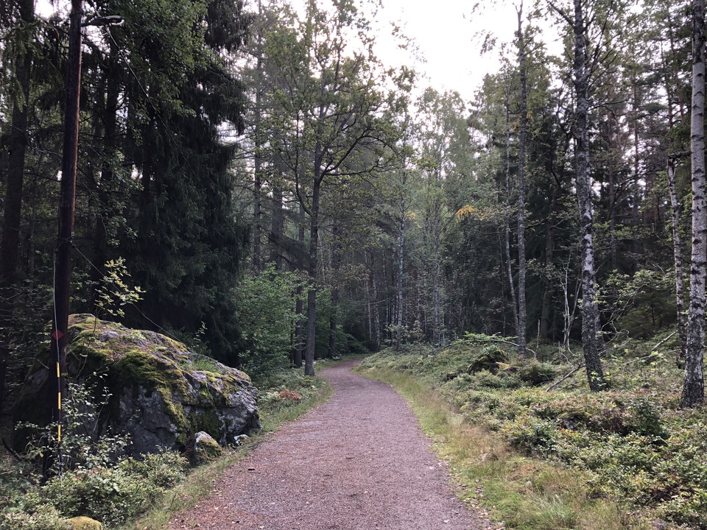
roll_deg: +0.6
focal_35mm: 28
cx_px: 354
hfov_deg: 63.4
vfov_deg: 49.7
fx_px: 572
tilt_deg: +5.3
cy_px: 265
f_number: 1.8
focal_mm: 3.99
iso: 50
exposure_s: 1/120
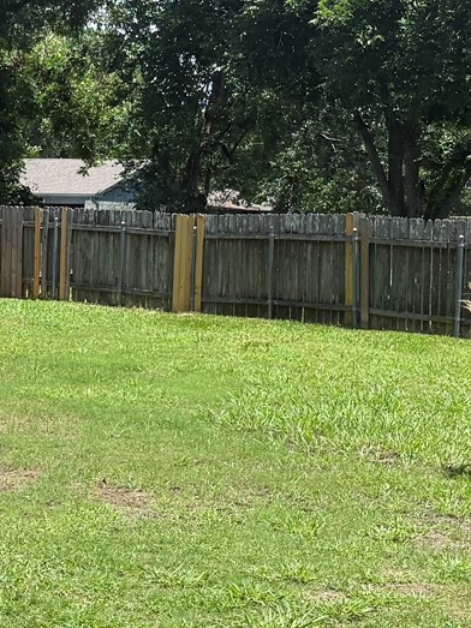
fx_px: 1706
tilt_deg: -0.4
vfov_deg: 20.9
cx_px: -62
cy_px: 269
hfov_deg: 15.3
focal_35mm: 94
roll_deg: -0.1
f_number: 1.78
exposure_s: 1/3584
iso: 100
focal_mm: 6.76
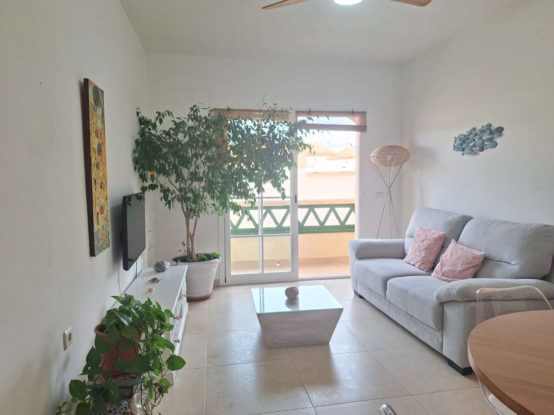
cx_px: 277
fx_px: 368
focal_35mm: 23
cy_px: 208
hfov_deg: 73.9
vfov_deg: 58.9
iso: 200
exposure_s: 1/100
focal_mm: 5.54
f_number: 1.8
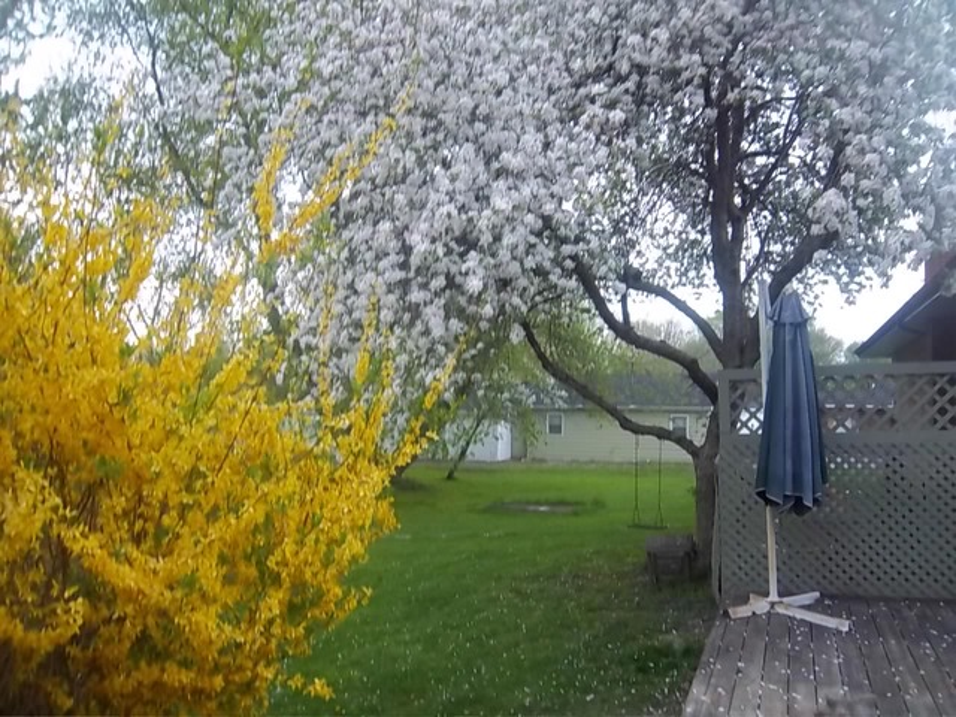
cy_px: 358
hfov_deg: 63.4
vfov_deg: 49.7
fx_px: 773
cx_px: 478
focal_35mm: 28
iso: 64
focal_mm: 5.05
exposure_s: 1/80
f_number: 3.5
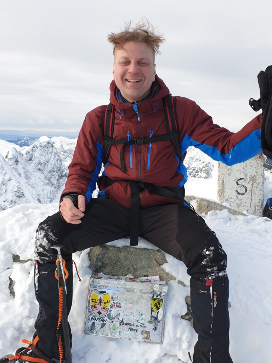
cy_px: 182
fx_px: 272
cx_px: 136
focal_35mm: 26
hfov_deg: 53.1
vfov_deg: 67.3
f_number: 2.4
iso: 50
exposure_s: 1/688
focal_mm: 4.3
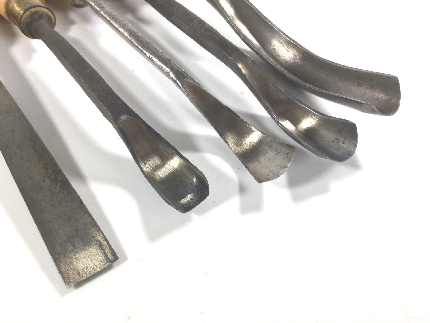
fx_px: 385
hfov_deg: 58.4
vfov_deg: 45.4
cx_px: 215
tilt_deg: -52.3
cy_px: 162
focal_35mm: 31
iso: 40
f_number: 2.4
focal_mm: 3.3
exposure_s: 1/100
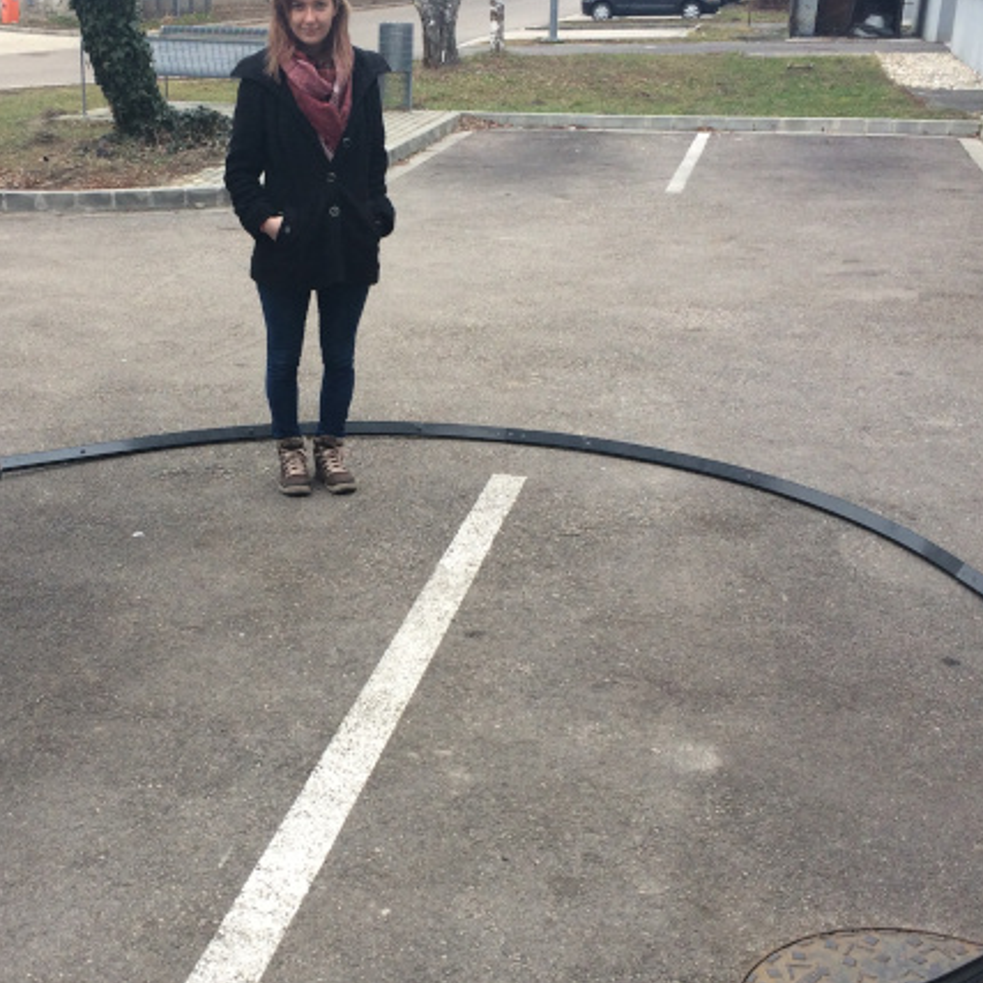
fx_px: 1542
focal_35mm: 48
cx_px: 348
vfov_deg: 35.3
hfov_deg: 35.1
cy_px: 529
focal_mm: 4.15
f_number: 2.2
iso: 64
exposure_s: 1/120
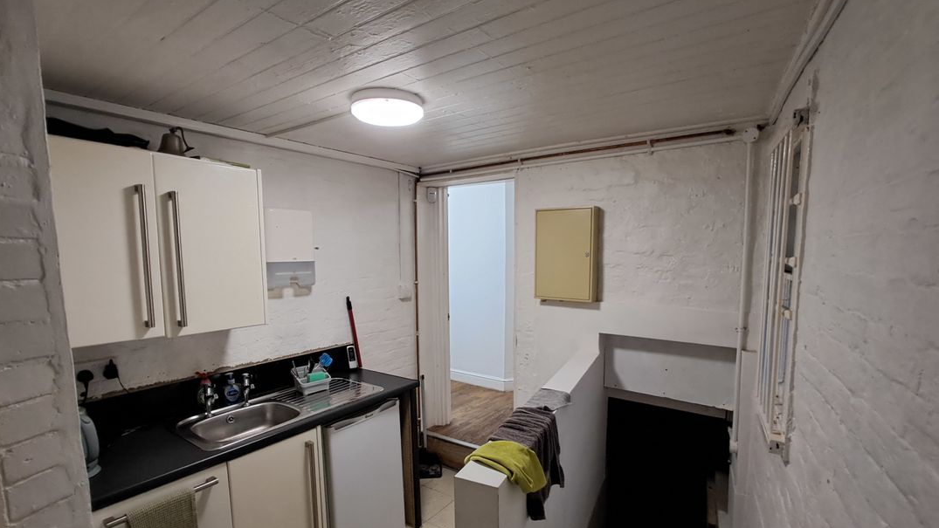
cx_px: 480
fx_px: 448
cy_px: 300
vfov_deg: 60.8
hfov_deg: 92.6
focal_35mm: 18
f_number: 2.2
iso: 250
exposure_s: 1/50
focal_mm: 1.64
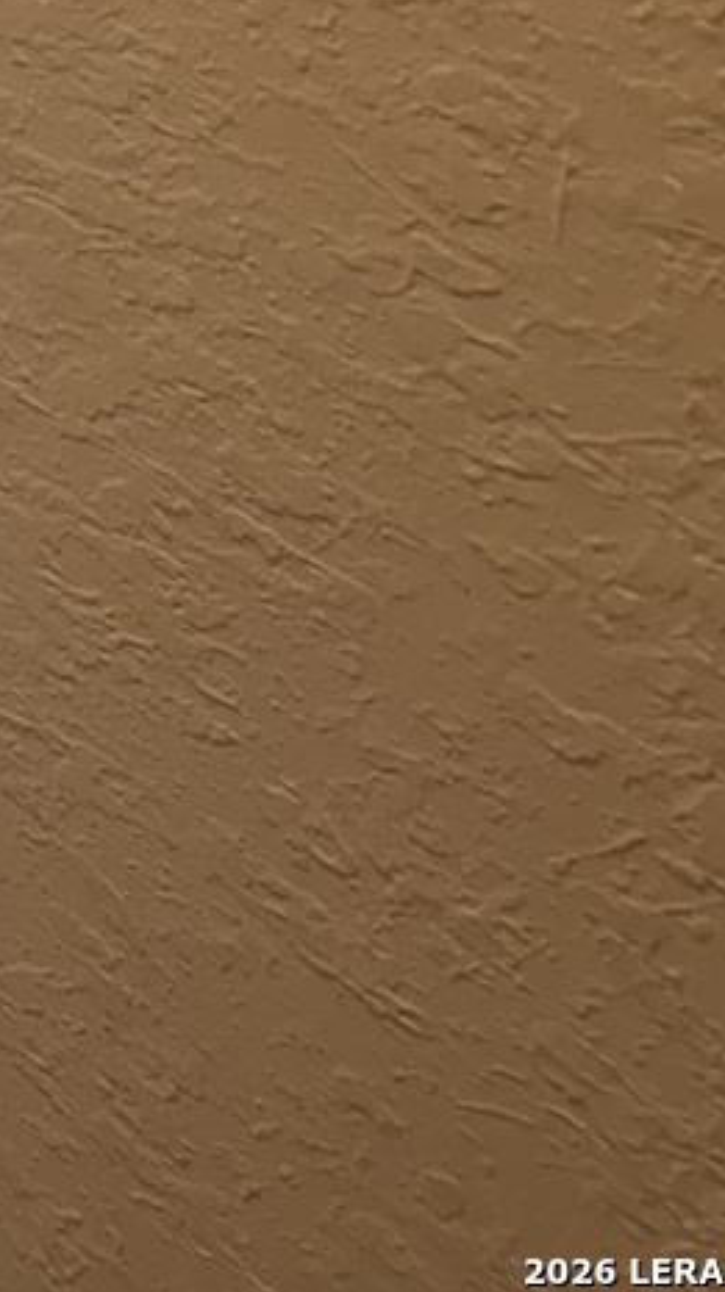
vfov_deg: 24.1
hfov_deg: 11.4
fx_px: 2773
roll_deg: -1.5
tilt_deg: -10.9
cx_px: -1183
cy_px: -206
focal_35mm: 81
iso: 125
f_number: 1.78
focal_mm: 6.76
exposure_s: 1/120
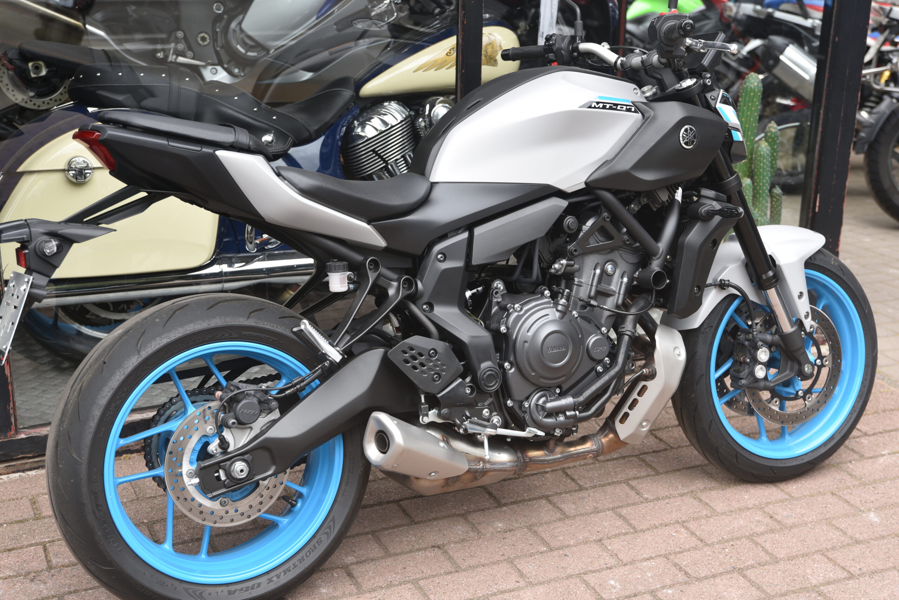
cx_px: 450
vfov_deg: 26.0
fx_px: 1299
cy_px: 300
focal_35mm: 52
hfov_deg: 38.2
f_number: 4.5
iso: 100
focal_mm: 52
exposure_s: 1/80
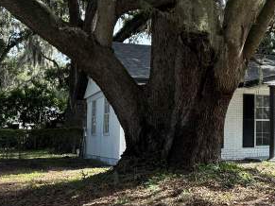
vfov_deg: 22.2
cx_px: 350
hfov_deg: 25.6
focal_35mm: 66
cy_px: 94
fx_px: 524
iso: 80
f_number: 1.78
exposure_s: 1/1075
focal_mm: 6.76
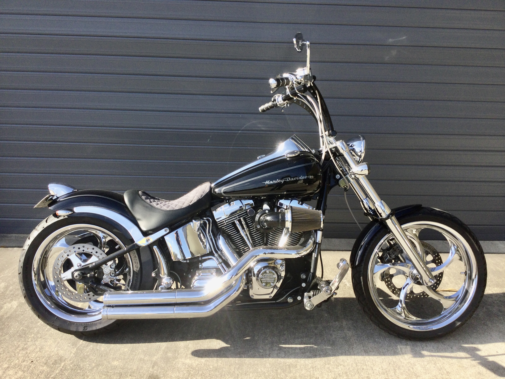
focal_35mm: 31
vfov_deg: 45.4
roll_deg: -2.2
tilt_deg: -21.0
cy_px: 190
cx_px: 252
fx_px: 452
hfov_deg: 58.4
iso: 25
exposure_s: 1/443
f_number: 2.4
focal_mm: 3.3
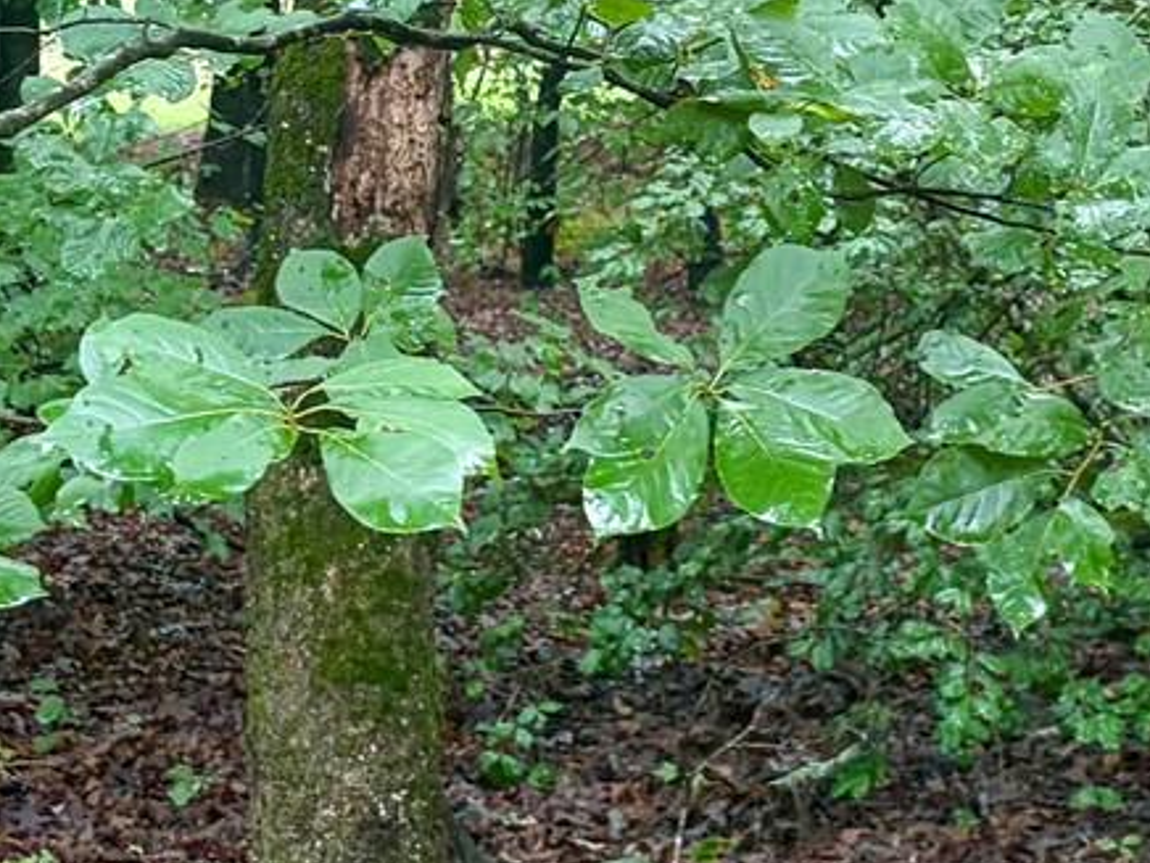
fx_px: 4053
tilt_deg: +0.7
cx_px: 833
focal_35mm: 122
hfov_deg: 16.1
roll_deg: -2.0
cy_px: -174
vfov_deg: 11.9
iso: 125
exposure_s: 1/92
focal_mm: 5.96
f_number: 1.6
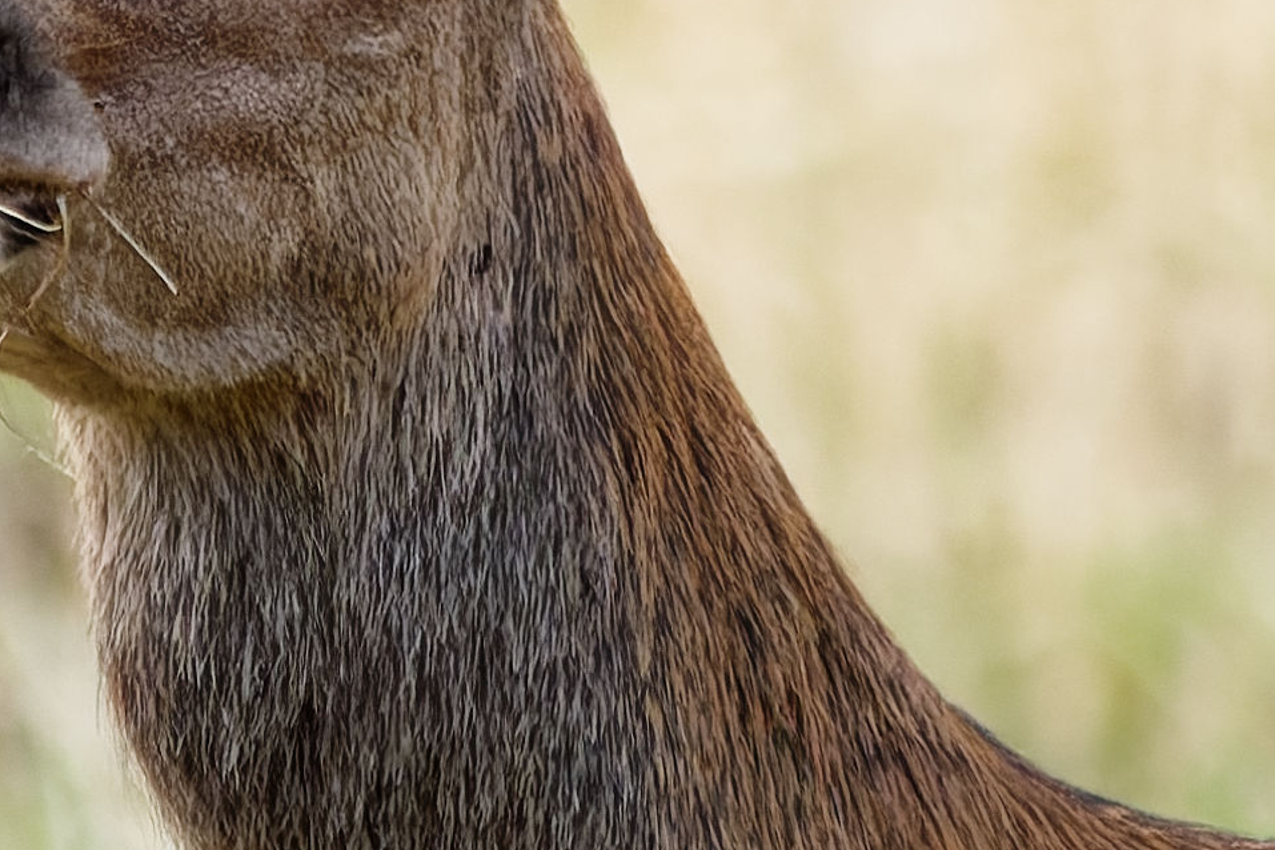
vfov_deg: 0.3
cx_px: 177
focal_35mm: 4702
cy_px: 205
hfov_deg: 0.4
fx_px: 166516
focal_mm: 500
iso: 2800
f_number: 6.3
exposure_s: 1/500
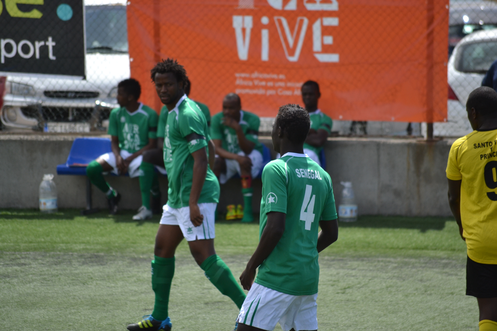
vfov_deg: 4.6
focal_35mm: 300
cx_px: 248
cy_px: 166
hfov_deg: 6.9
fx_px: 4141
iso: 400
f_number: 5.6
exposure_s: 1/1250
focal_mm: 200
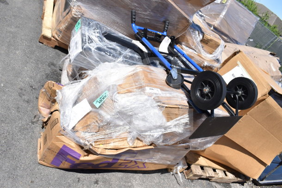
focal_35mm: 30
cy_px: 94
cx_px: 141
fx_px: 235
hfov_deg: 61.9
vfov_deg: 43.6
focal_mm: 20
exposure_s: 1/320
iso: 200
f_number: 9
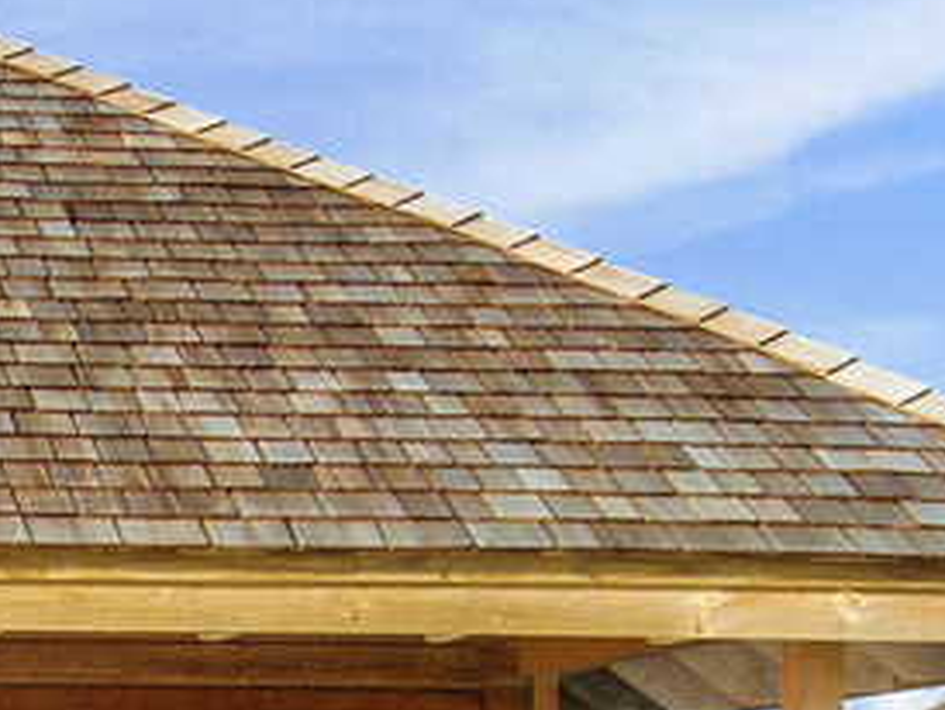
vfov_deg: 13.3
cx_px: -514
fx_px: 2869
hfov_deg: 16.8
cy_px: 1062
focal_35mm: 105
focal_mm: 3.61
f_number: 2.8
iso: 100
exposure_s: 1/850
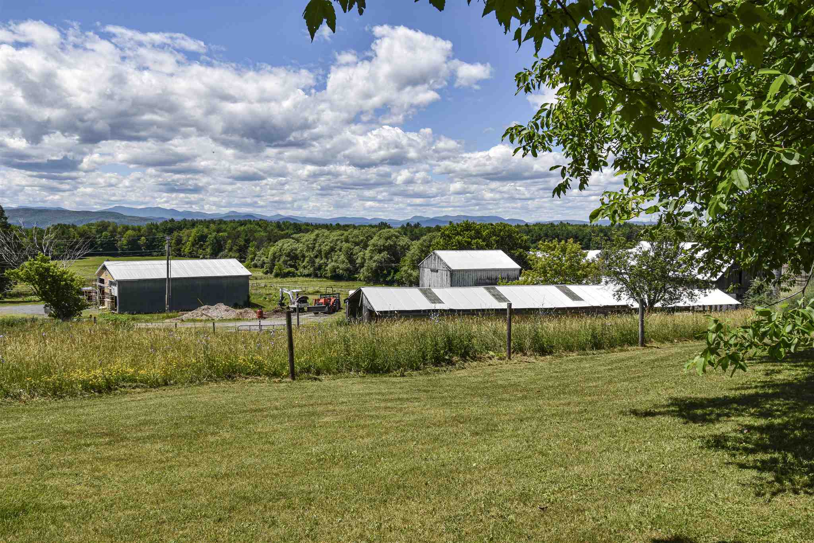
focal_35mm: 30
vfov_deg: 43.6
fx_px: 678
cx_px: 407
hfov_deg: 61.9
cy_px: 272
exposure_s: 1/200
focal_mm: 20
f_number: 11
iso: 100
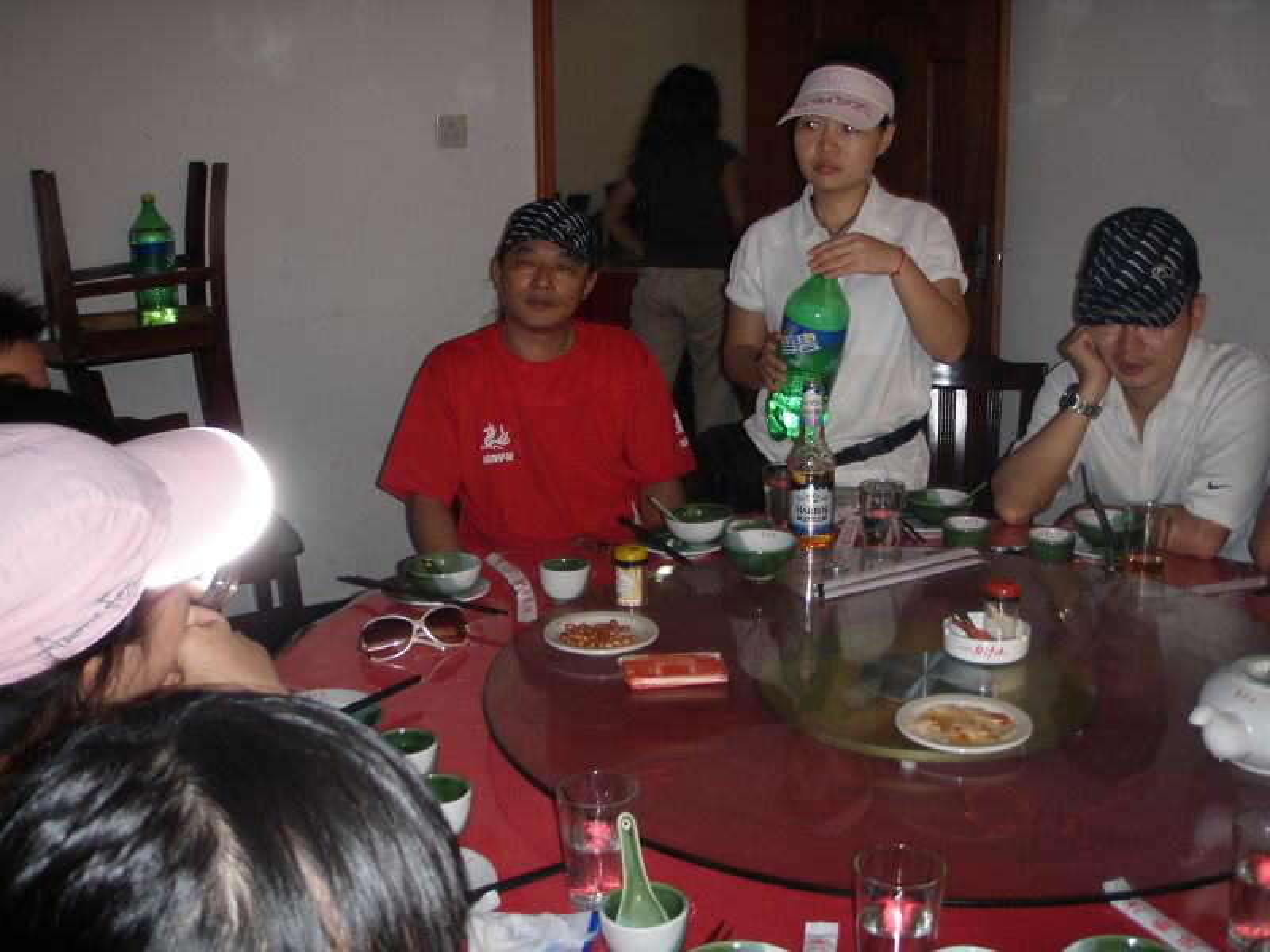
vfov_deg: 37.7
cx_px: 635
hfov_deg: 49.0
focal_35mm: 38
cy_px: 476
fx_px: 1394
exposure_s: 1/30
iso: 100
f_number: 3.5
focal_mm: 6.7
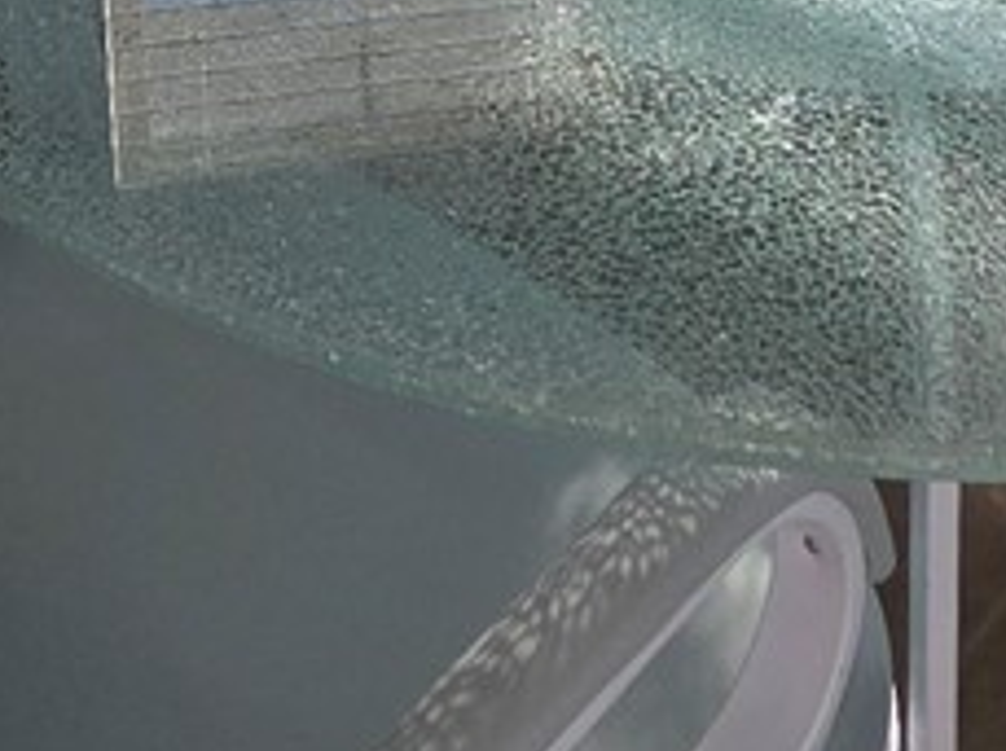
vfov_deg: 12.0
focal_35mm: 91
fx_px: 2640
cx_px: 532
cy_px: -1203
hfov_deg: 21.6
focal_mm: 2.2
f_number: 1.9
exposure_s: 1/466
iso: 40
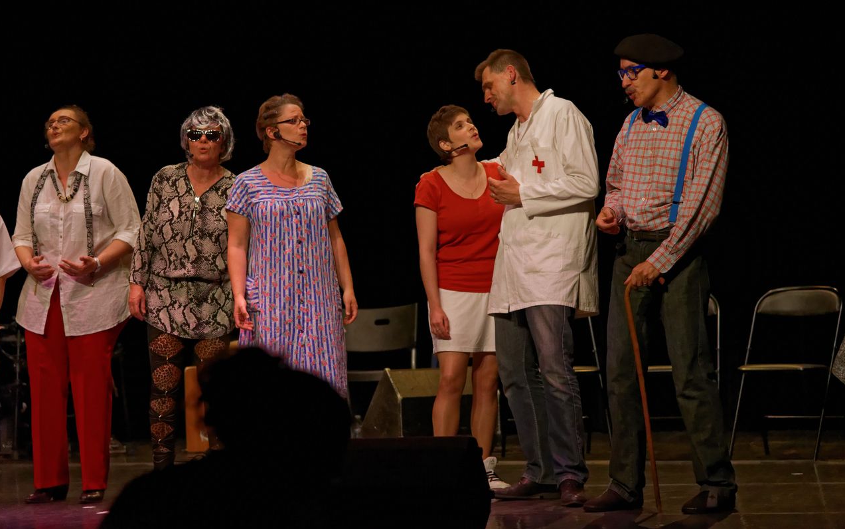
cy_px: 257
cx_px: 422
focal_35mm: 123
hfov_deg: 17.0
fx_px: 2833
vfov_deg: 10.7
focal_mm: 120
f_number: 4
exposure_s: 1/1000
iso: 3200
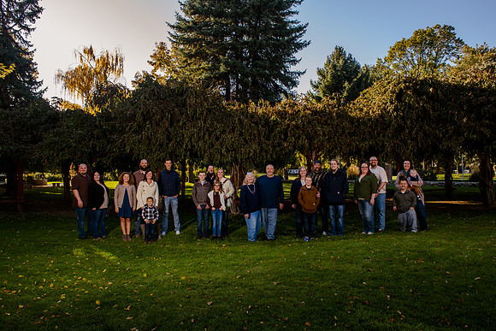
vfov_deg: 51.8
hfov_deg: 72.0
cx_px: 241
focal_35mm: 25
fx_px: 341
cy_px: 170
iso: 500
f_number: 9
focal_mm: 24
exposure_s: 1/125
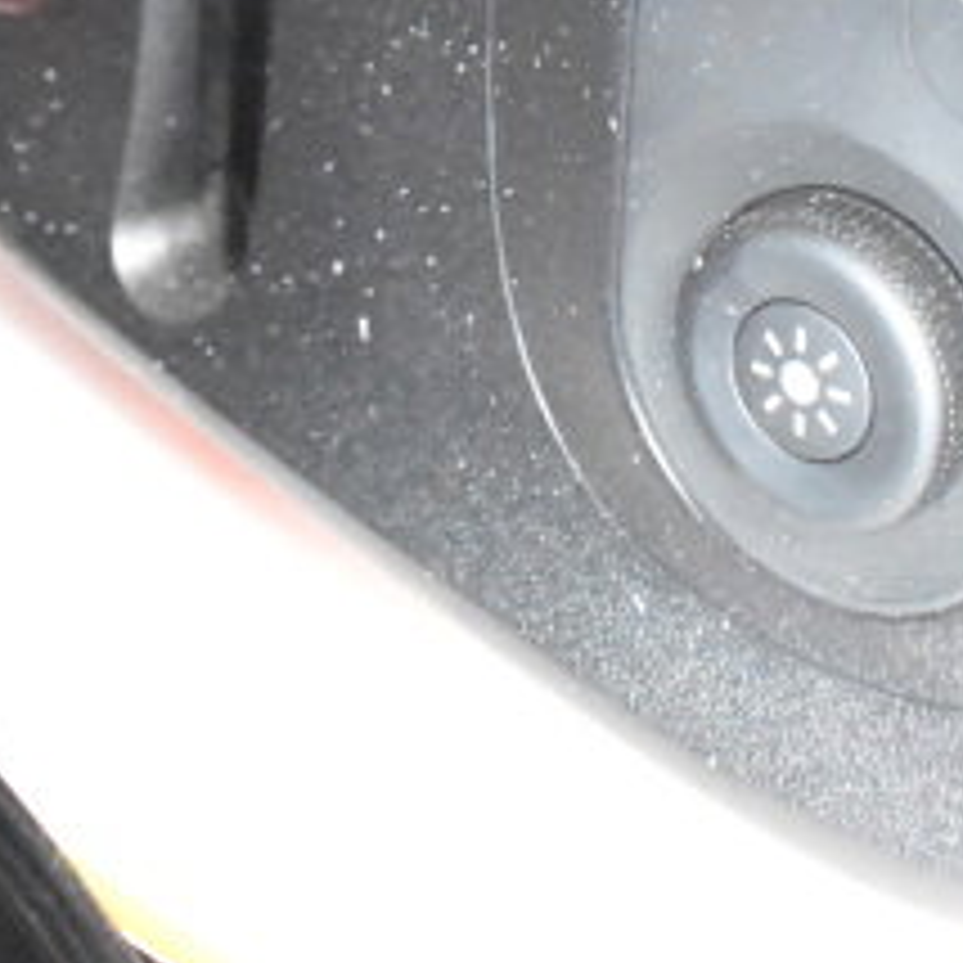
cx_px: 630
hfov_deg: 17.7
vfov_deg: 16.3
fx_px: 3084
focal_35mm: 98
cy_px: -466
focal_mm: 18
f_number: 3.5
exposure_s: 1/30
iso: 16000
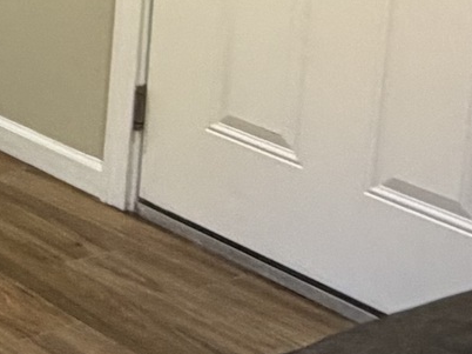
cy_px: -174
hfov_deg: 14.6
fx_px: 1458
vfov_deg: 13.1
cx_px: -515
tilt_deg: -7.9
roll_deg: +0.7
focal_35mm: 107
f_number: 2.2
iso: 200
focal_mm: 2.22
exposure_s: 1/60
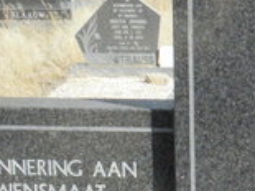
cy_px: 170
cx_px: 341
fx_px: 986
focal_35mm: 134
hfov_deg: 14.1
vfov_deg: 11.0
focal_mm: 4.6
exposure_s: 1/800
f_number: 6.3
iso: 200
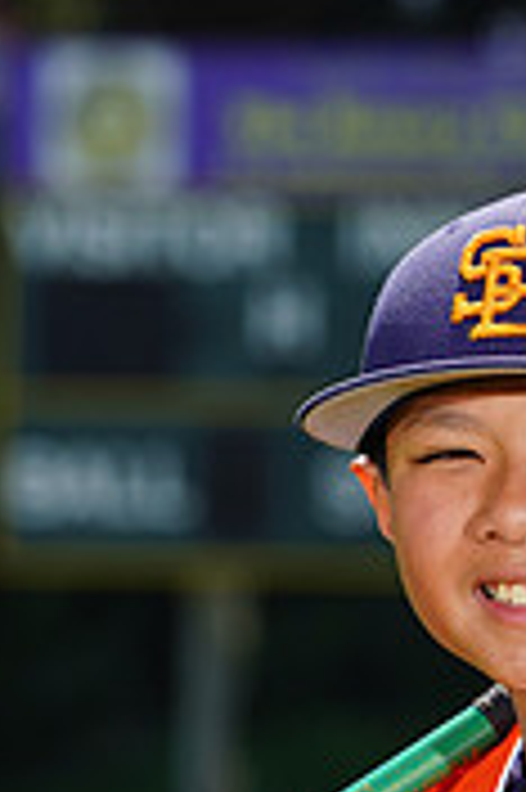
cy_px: 1012
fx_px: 15349
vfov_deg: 2.9
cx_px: 474
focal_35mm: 699
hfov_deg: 2.0
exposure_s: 1/250
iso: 100
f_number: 8
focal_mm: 212
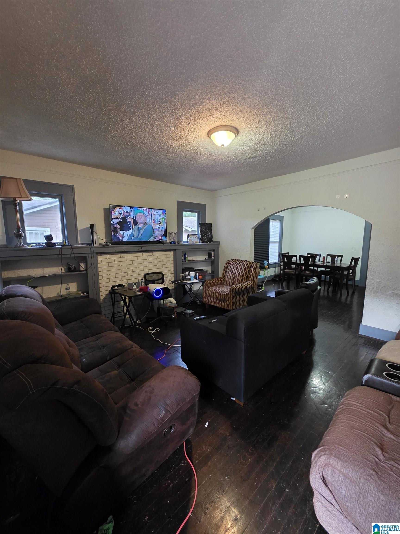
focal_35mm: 13
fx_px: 200
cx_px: 200
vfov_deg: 106.2
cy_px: 267
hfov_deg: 89.9
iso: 640
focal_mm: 2.2
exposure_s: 1/60
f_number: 1.9
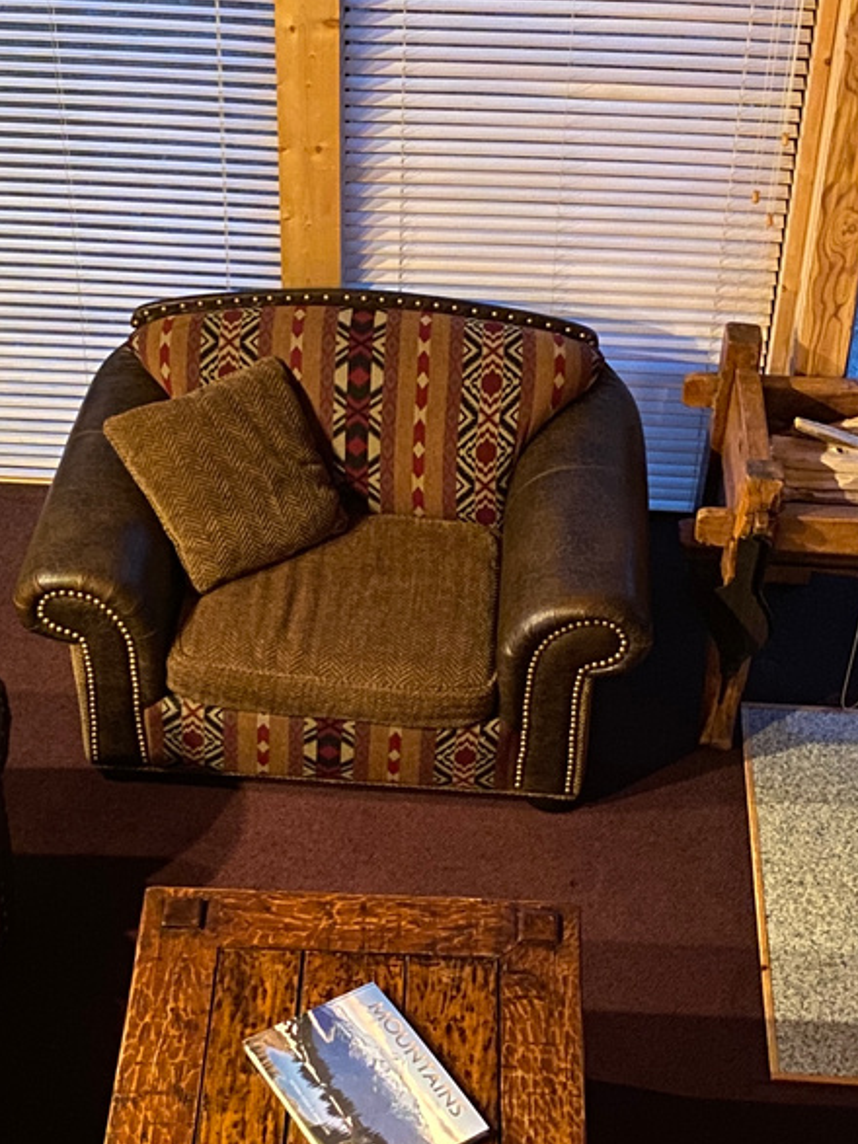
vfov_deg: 28.6
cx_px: 382
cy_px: 620
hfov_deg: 21.6
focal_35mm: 68
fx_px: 2248
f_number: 1.8
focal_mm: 4.25
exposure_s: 1/10
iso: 500
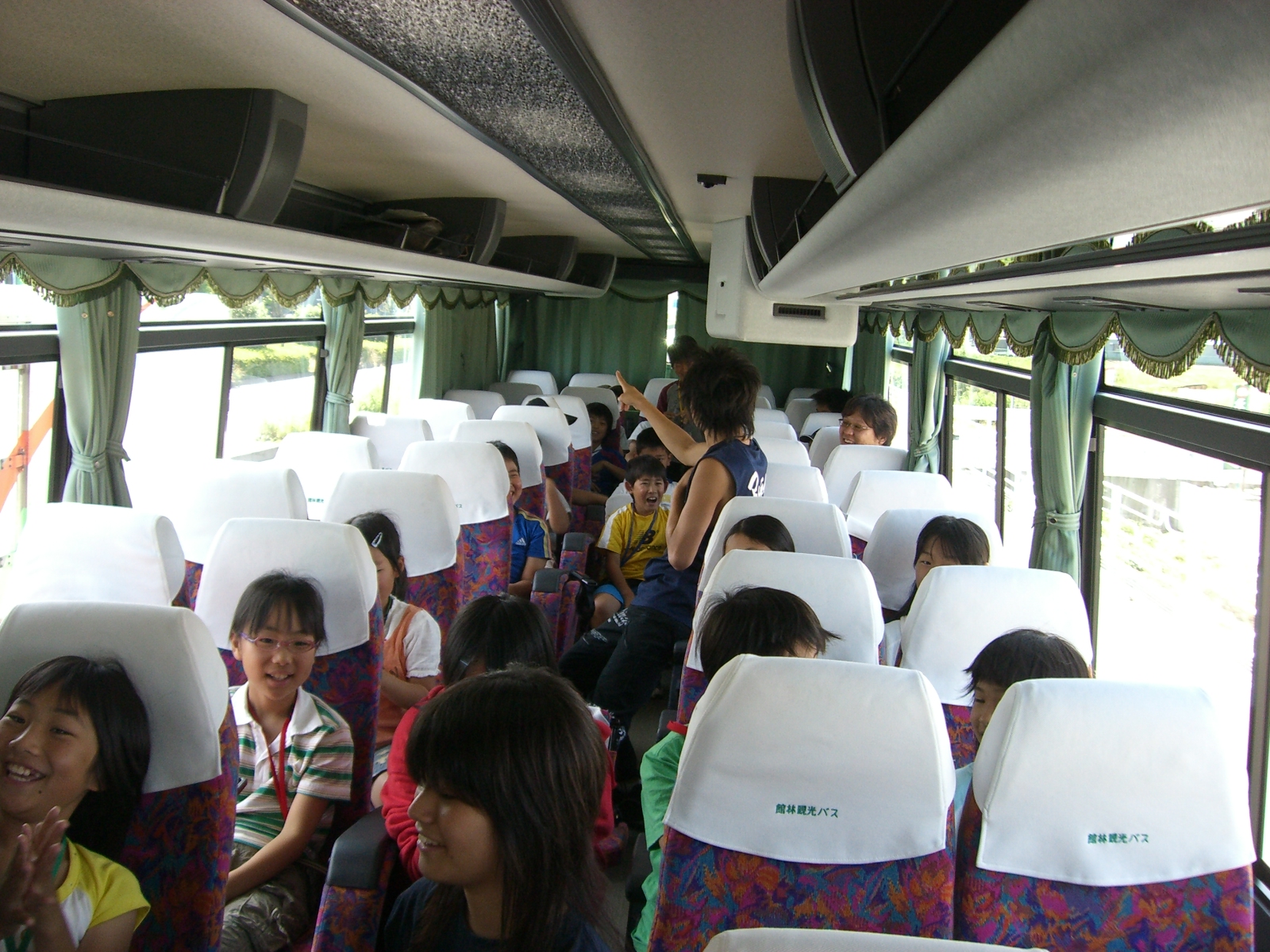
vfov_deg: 37.7
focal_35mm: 38
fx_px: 1394
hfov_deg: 49.0
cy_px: 476
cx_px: 635
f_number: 2.7
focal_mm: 6.2
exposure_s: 1/125
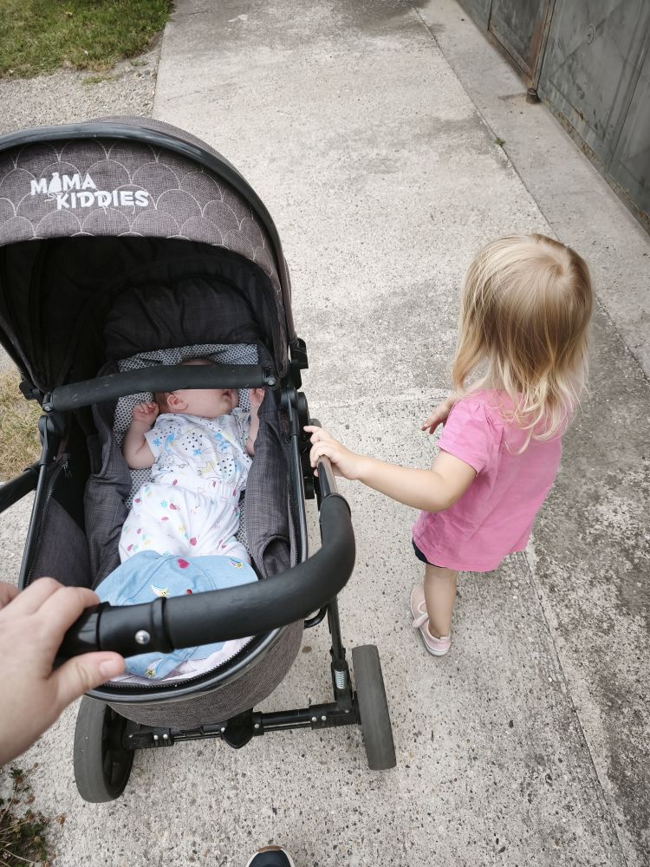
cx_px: 325
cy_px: 434
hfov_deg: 58.9
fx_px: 576
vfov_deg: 73.9
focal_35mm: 23
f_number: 1.62
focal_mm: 6.45
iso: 50
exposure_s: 1/859
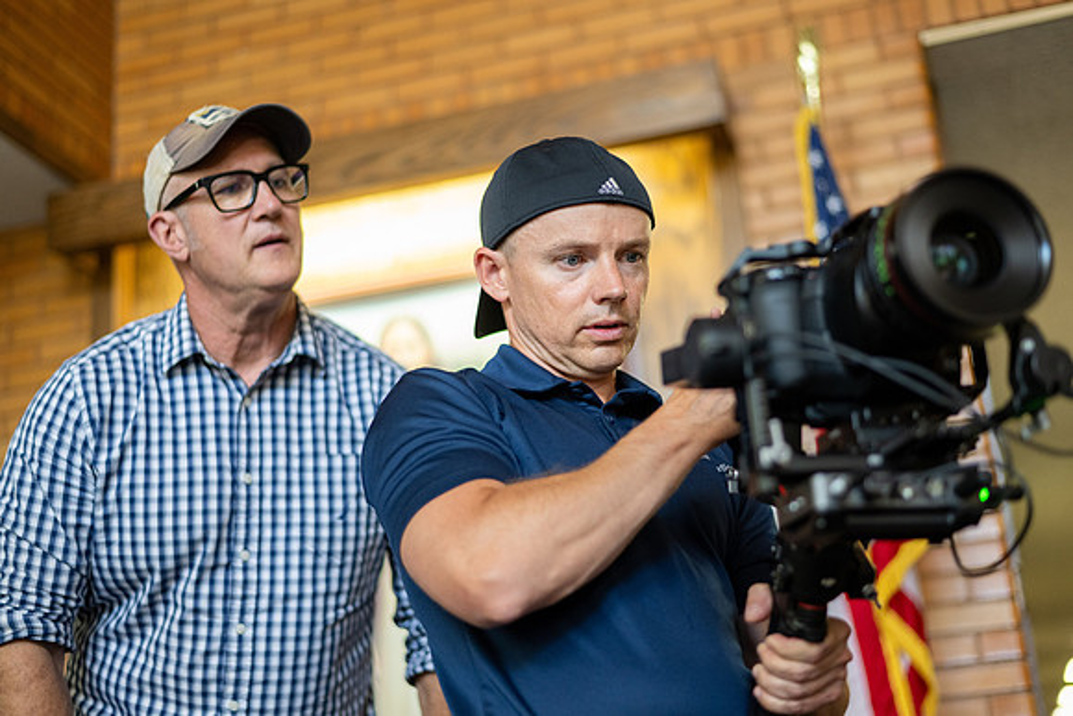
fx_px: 1491
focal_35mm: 50
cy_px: 358
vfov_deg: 27.0
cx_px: 536
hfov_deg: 39.6
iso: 1000
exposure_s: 1/200
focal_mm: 50
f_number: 1.8
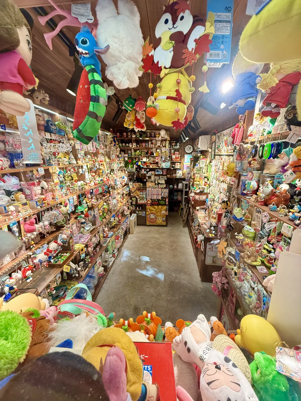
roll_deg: +0.1
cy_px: 200
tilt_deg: -14.5
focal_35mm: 14
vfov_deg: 102.1
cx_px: 150
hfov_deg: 85.7
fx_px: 162
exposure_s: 1/100
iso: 400
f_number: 2.2
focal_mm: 2.22
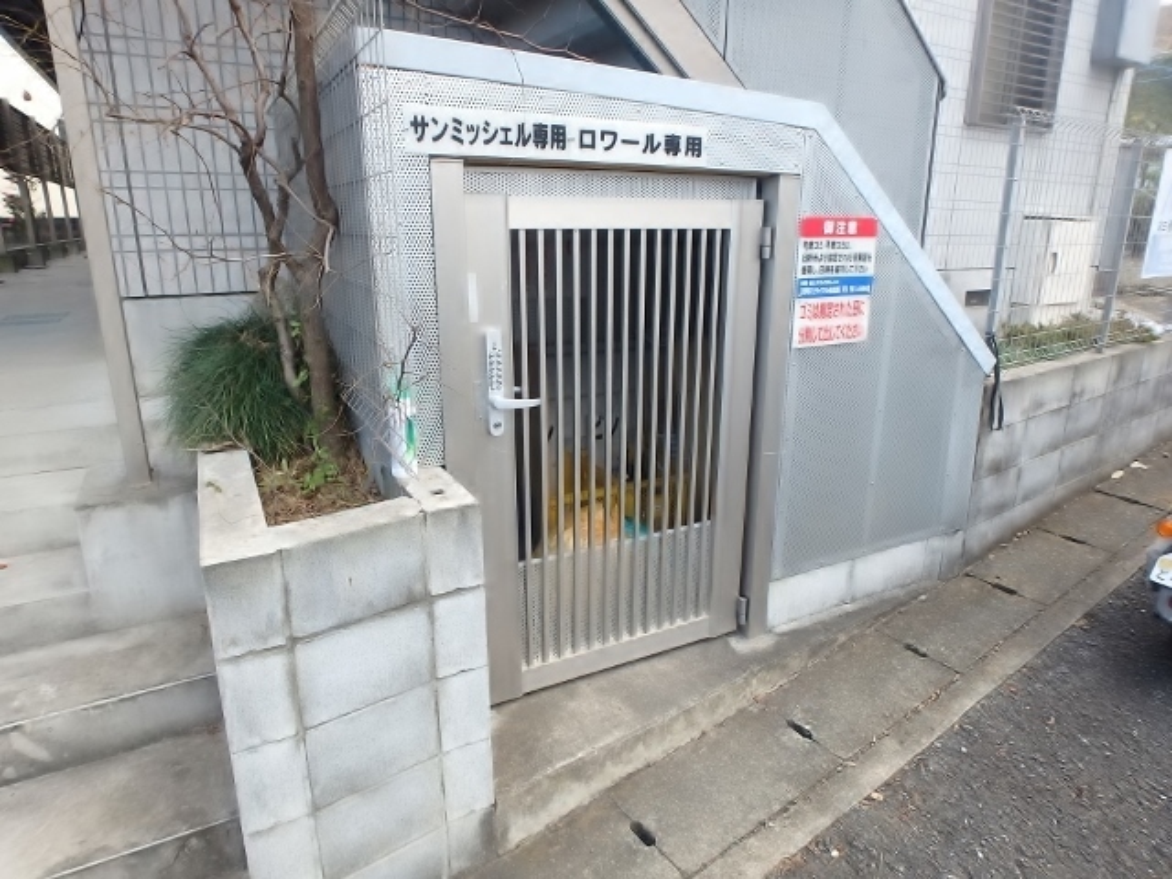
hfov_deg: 79.0
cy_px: 440
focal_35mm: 21
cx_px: 586
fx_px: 711
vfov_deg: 63.4
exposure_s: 1/125
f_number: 3.5
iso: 125
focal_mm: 3.7
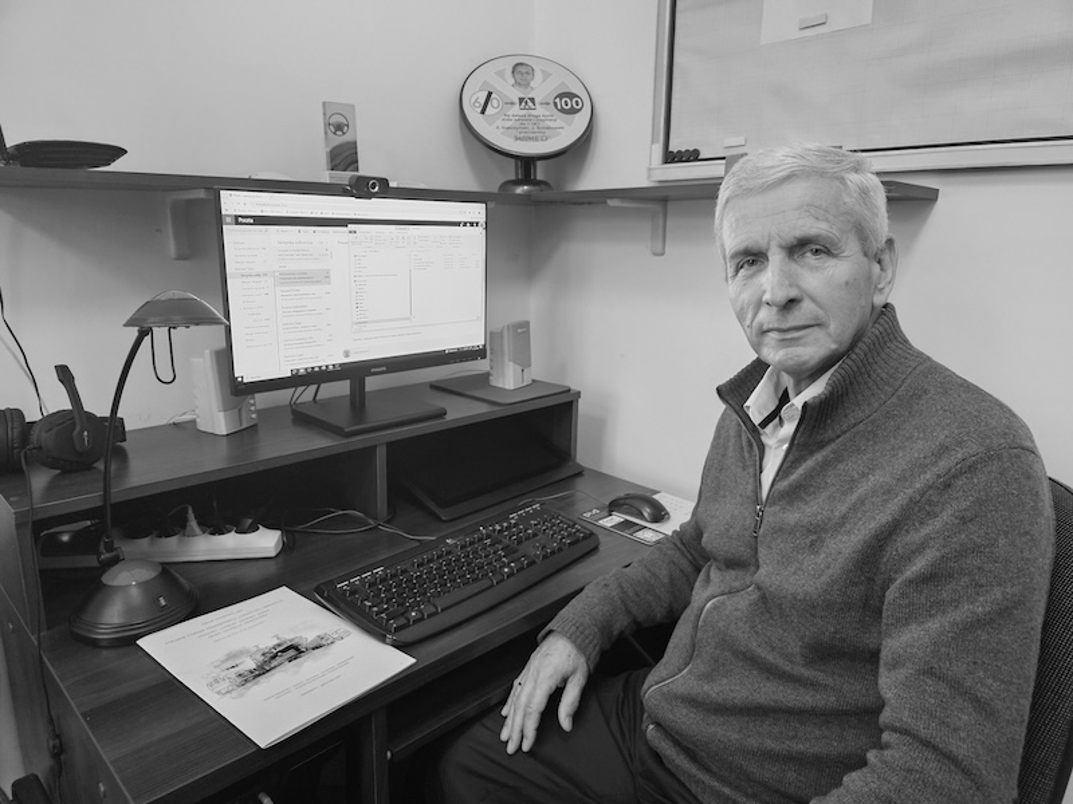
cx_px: 536
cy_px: 402
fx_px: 713
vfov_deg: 58.9
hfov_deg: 73.9
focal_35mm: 23
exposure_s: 1/100
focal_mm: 5.4
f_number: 1.8
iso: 1000
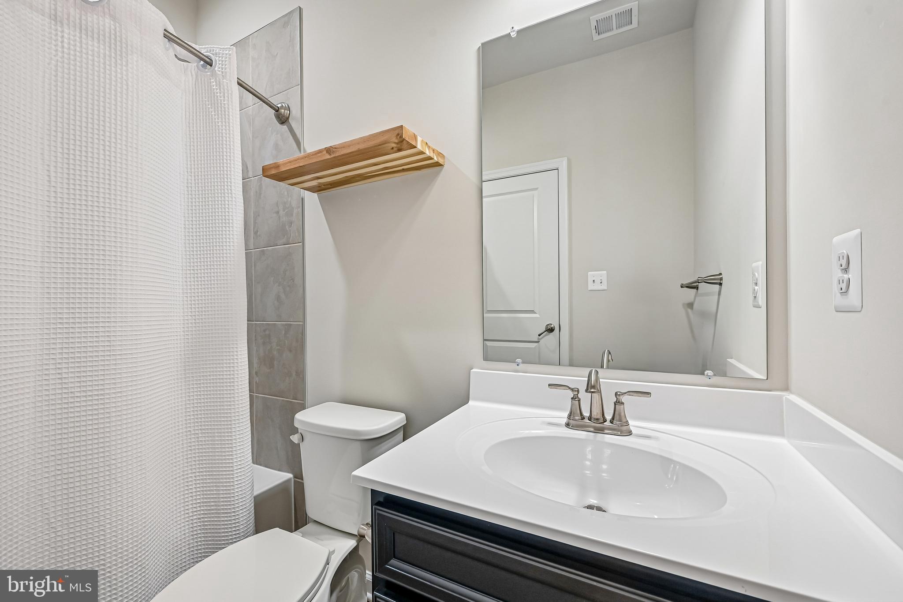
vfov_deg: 81.2
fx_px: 351
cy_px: 301
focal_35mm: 14
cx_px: 452
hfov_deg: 104.3
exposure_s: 1/15
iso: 280
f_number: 8
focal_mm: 14
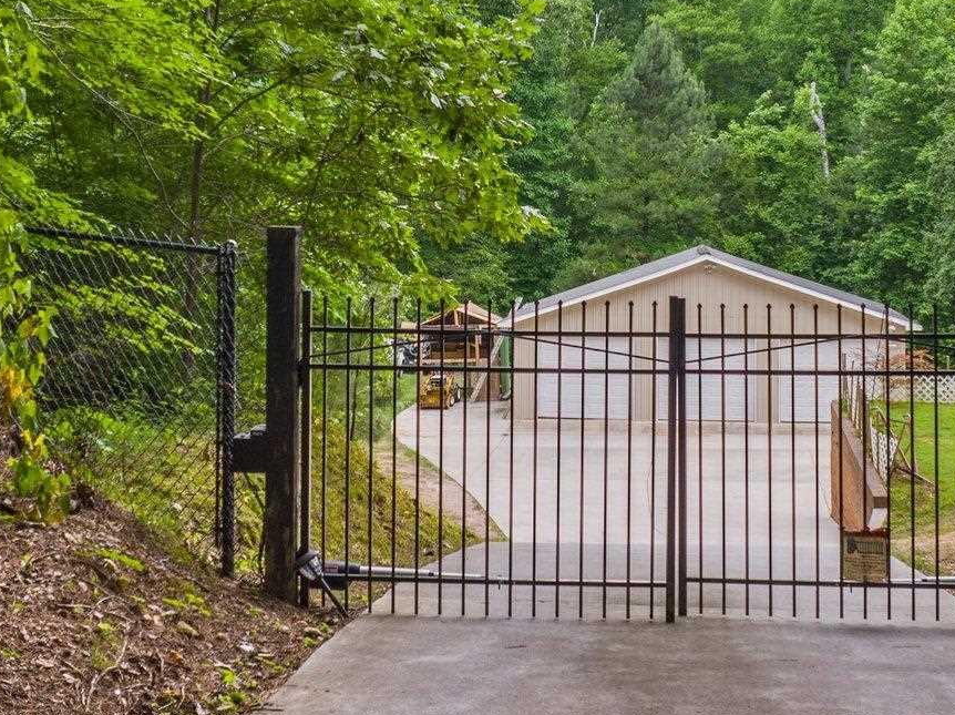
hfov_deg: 33.8
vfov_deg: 25.3
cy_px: 186
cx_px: 500
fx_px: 1571
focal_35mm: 57
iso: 160
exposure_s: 1/40
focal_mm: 12.29
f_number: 2.8
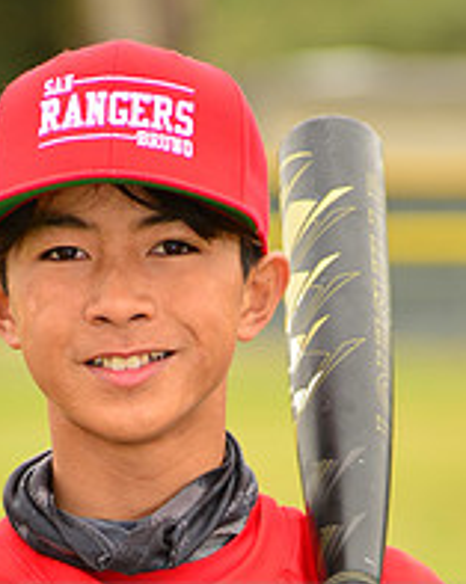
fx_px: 8139
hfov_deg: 3.3
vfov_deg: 4.1
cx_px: 180
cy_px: 623
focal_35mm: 471
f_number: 5.6
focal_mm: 170
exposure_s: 1/250
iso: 125
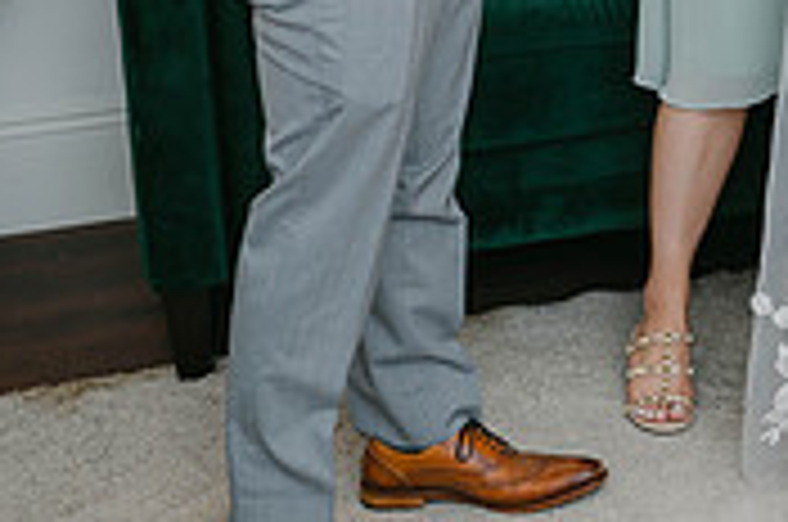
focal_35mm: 116
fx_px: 2534
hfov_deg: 16.2
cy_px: -220
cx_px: 1184
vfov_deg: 11.4
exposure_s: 1/125
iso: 100
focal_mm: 35
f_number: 2
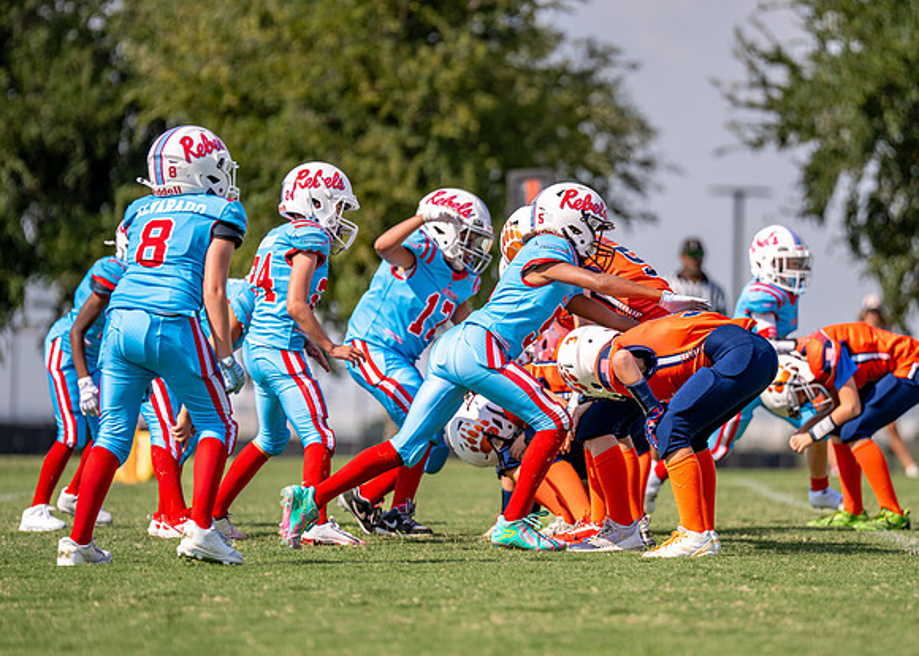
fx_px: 6631
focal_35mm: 254
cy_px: 305
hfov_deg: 7.9
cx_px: 533
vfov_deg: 5.7
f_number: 2.8
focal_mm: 200
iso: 125
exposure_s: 1/3200
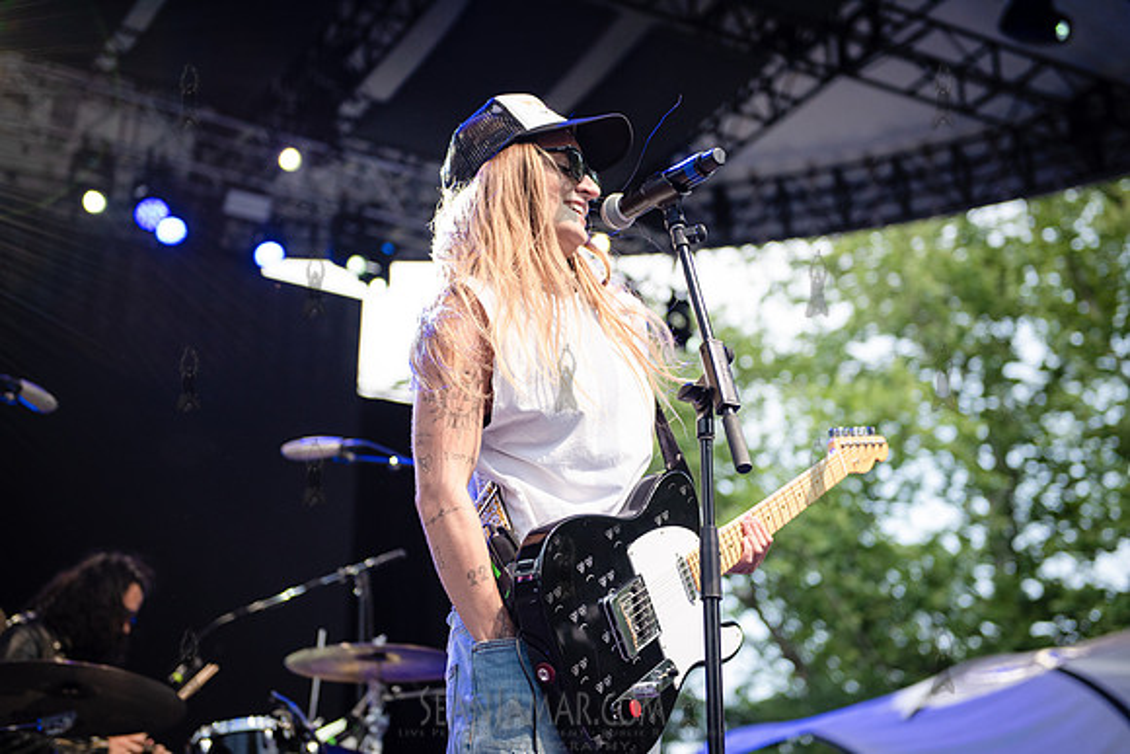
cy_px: 377
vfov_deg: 23.4
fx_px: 1821
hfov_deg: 34.5
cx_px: 565
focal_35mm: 58
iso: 1000
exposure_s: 1/400
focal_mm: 58
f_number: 3.2
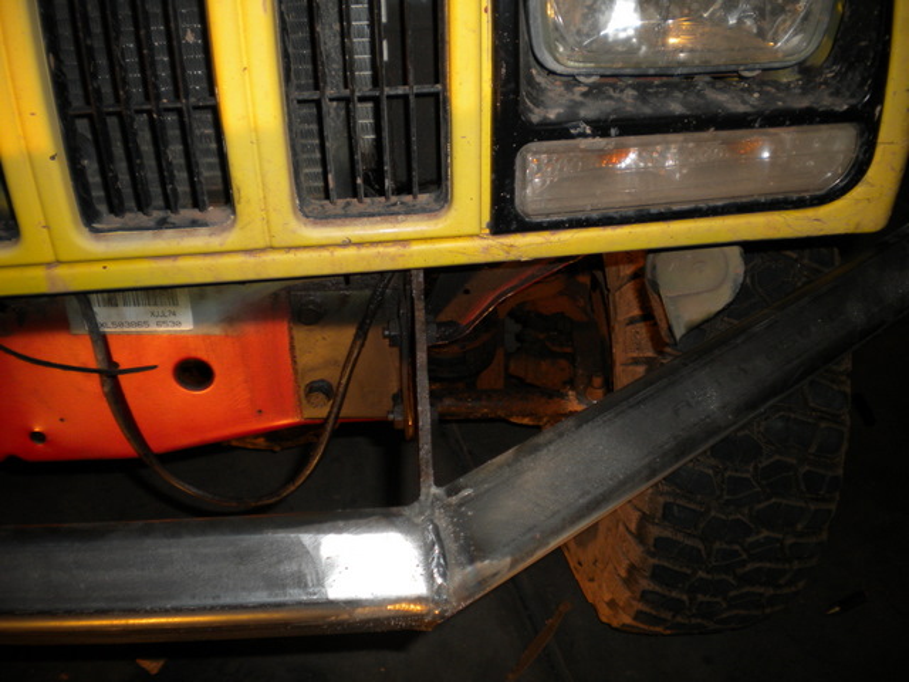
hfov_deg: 52.6
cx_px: 454
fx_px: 919
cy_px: 341
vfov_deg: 40.7
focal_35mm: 35
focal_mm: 6.3
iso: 100
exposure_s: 1/30
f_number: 3.1
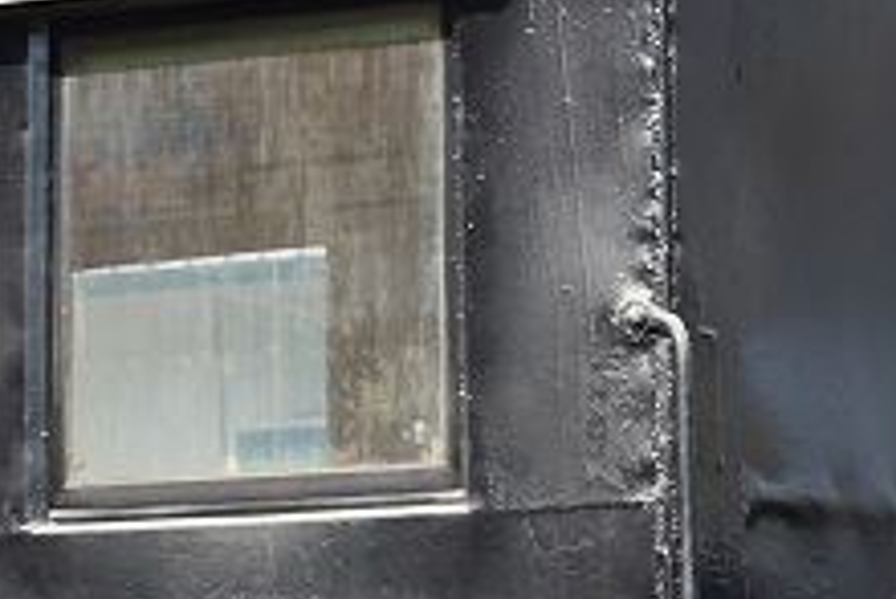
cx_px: -69
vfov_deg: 5.2
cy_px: 448
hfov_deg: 7.7
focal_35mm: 267
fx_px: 6649
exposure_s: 1/125
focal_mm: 49
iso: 100
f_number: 7.1
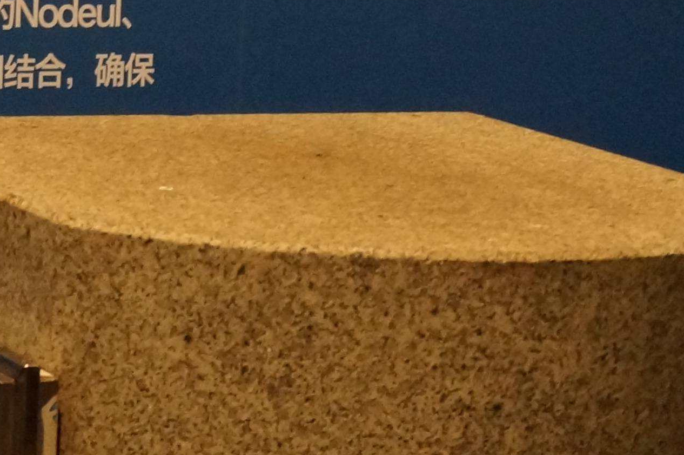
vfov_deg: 8.1
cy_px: 780
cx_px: 206
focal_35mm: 163
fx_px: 3093
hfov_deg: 12.6
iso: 2000
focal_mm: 28
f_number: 4.5
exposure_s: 1/60
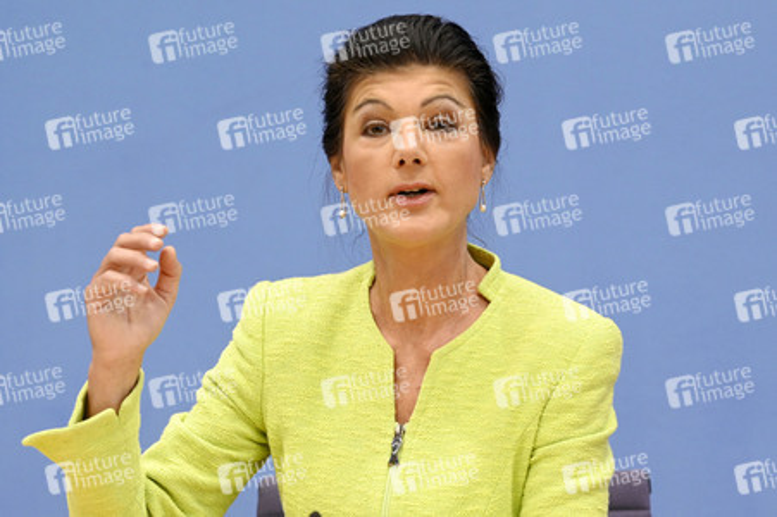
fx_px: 2200
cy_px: 258
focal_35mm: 102
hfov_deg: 20.0
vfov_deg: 13.4
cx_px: 388
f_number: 5.6
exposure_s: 1/640
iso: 5000
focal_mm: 102
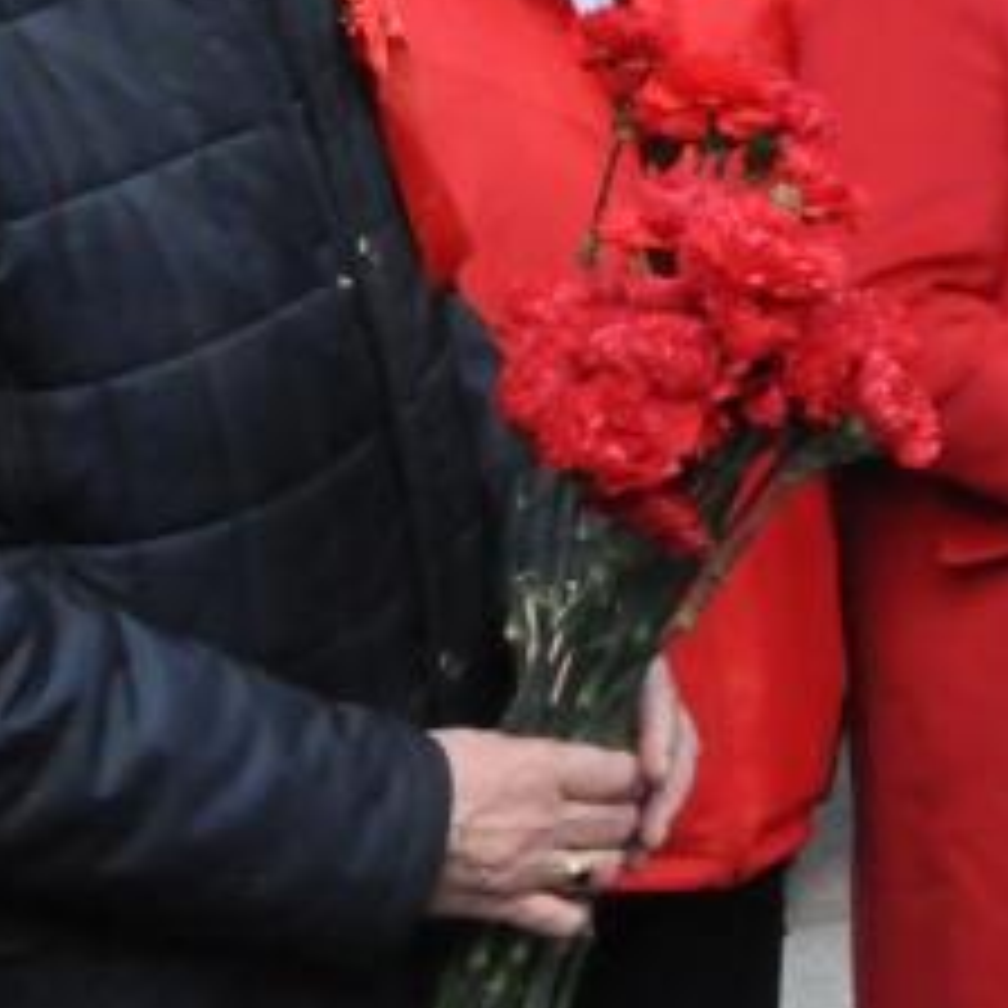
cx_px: 1778
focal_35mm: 105
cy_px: 270
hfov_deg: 14.7
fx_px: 3459
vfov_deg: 16.5
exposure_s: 1/320
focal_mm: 18
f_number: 18
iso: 3200
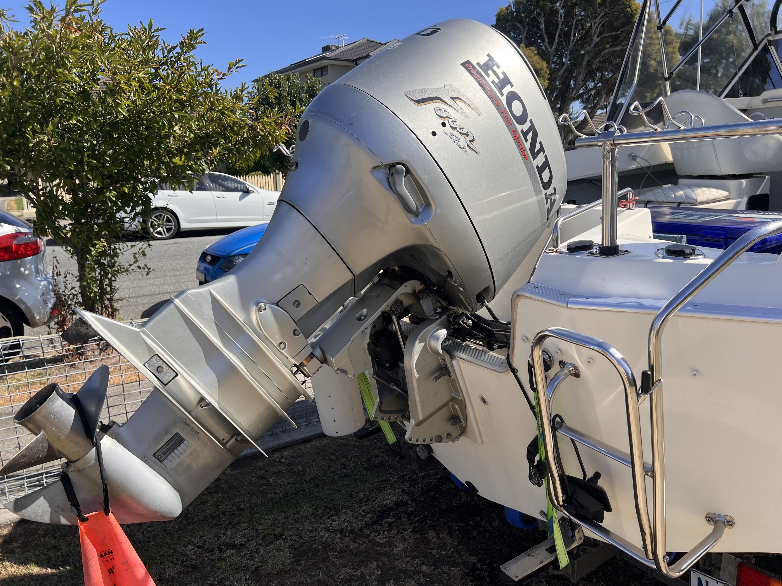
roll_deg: +0.6
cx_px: 391
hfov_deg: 67.3
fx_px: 587
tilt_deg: -14.4
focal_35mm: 26
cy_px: 293
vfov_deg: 53.1
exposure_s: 1/2994
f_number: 1.5
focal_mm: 5.7
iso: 50
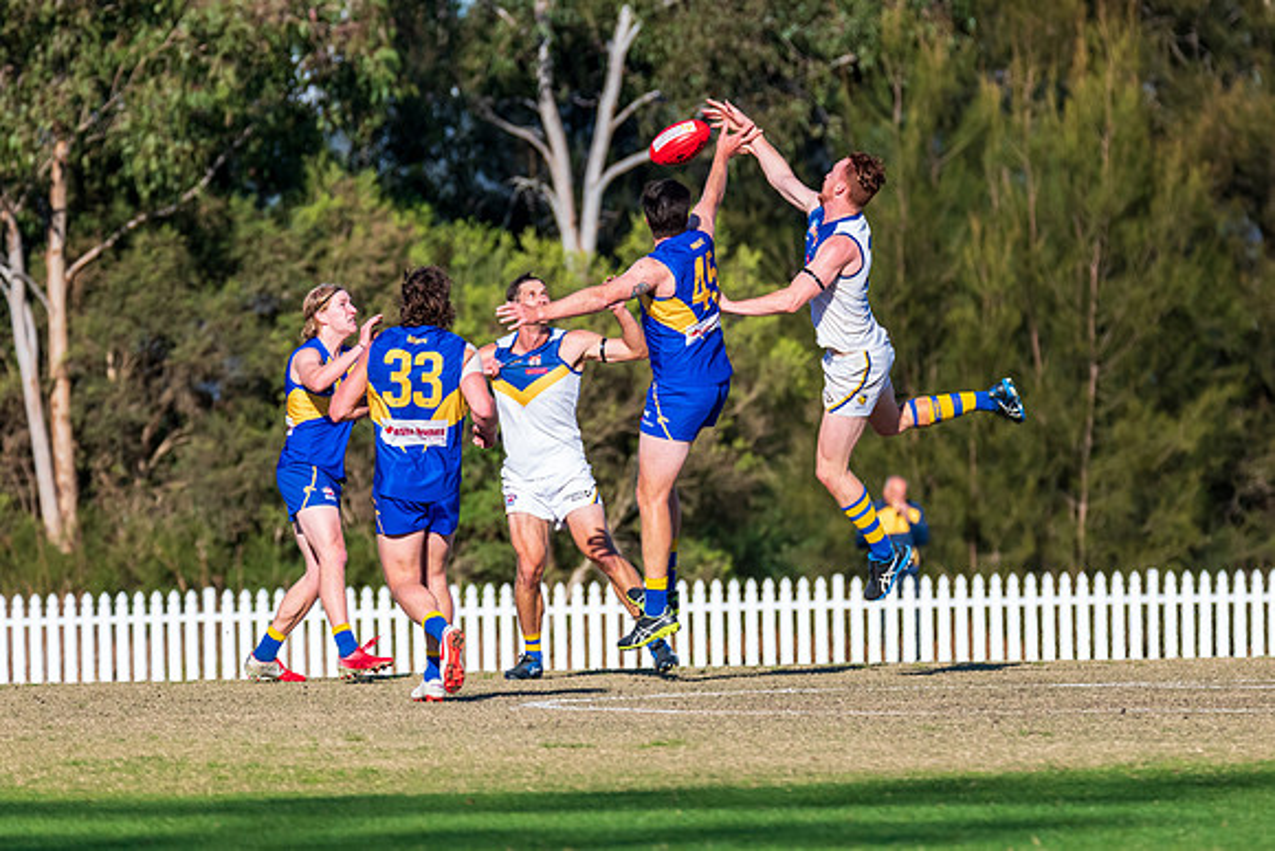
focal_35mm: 553
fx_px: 19598
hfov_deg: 3.7
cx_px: 744
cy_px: 275
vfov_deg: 2.5
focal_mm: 400
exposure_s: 1/2500
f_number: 8
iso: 800
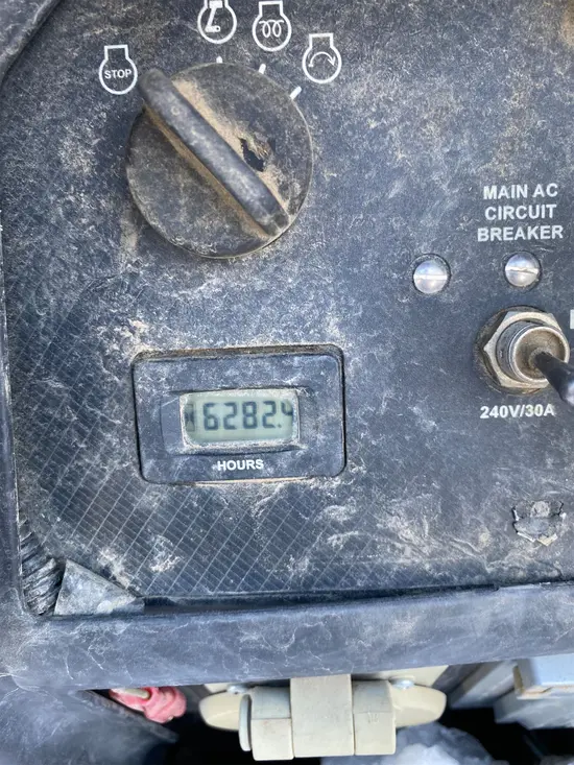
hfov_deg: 53.1
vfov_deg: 67.3
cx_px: 287
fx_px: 575
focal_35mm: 26
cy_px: 382
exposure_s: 1/87
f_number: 1.8
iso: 125
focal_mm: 4.25
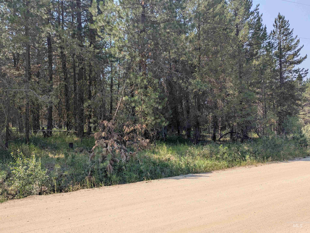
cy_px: 116
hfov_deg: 71.5
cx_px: 155
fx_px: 215
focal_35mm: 24
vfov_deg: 56.9
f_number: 1.85
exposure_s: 1/1348
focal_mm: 6.81
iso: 46
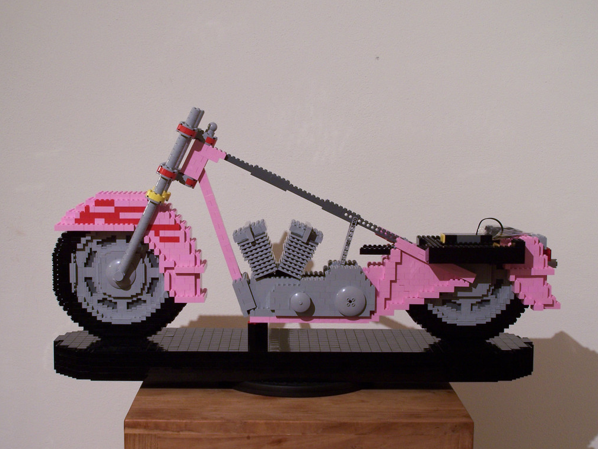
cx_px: 303
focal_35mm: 65
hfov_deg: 29.8
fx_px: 1123
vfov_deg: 22.6
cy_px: 227
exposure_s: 1/2
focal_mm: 10.7
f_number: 3.2
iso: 80
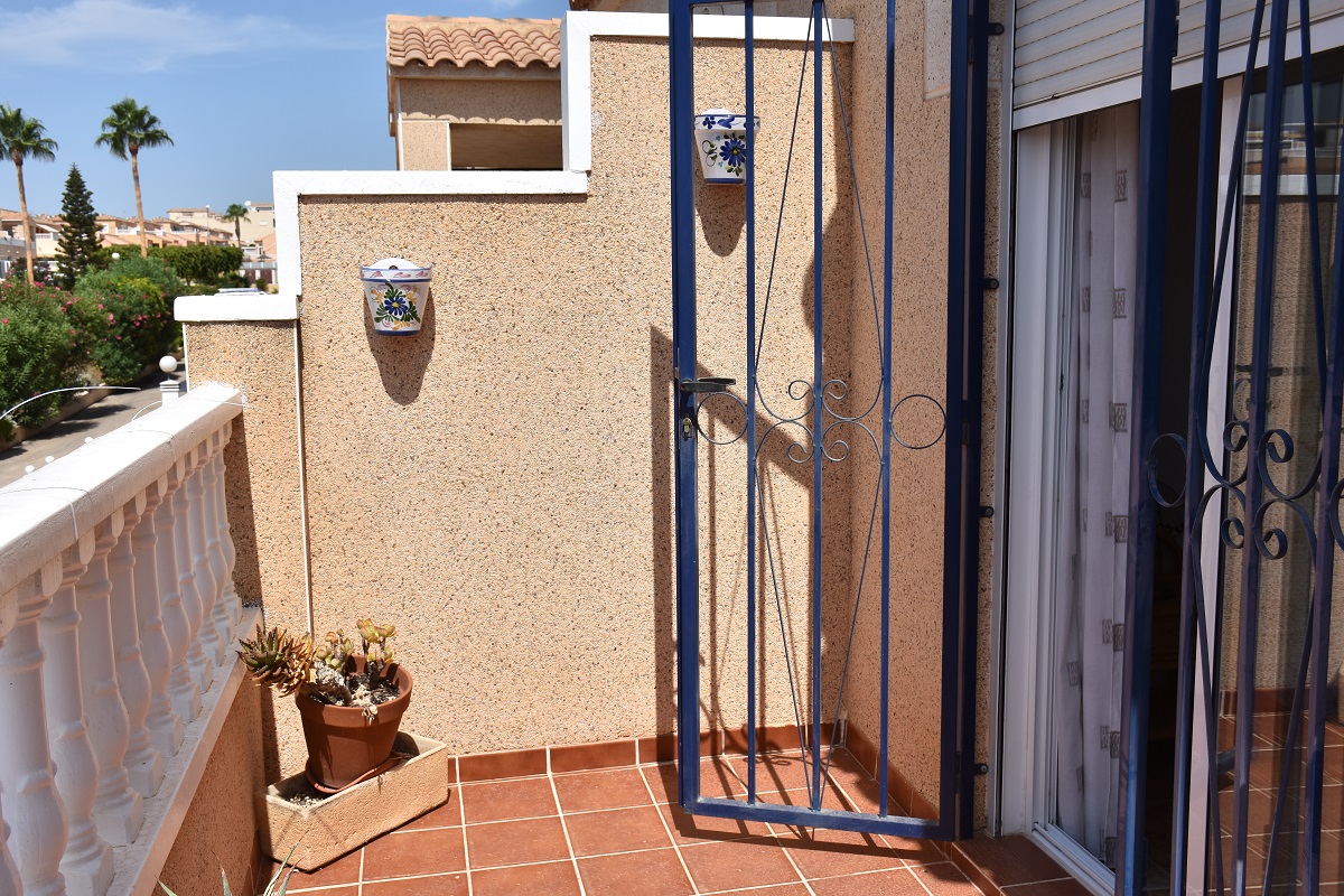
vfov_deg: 38.4
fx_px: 1288
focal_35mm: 34
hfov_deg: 55.1
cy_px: 448
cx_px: 672
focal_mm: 23
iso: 125
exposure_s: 1/500
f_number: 8
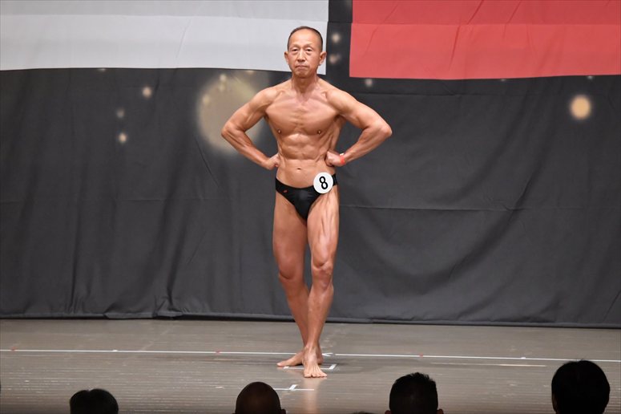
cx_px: 310
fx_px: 3741
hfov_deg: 9.5
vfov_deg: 6.3
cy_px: 207
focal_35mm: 217
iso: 6400
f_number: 5.6
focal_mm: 145
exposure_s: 1/400
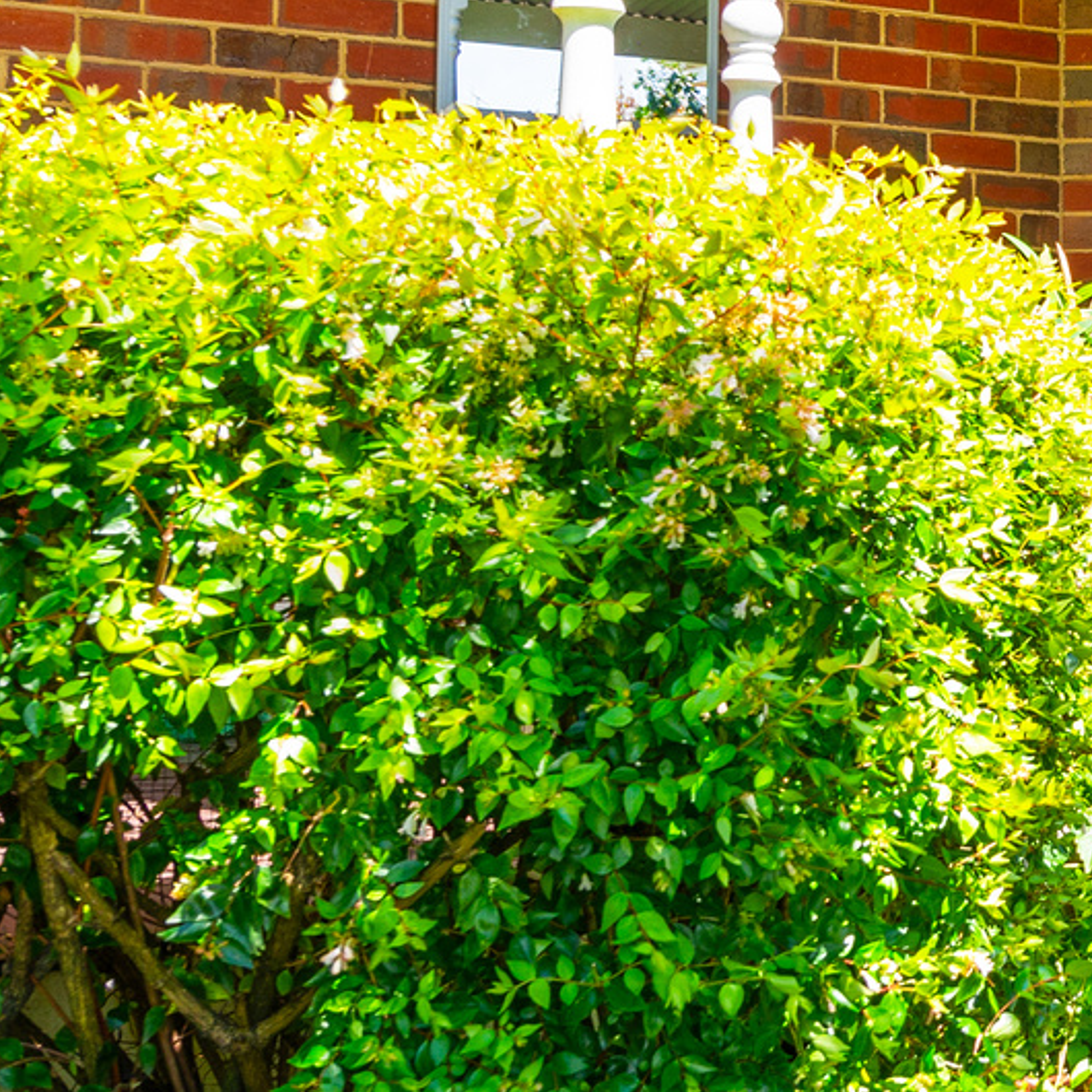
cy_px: 506
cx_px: 1453
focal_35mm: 78
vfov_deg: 22.2
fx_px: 2784
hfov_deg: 20.2
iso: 125
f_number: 8
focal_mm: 19
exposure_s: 1/40
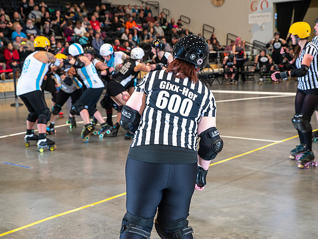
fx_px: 524
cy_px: 119
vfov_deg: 25.7
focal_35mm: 57
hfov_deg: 33.8
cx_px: 164
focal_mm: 52
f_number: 5.6
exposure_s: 1/160
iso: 500
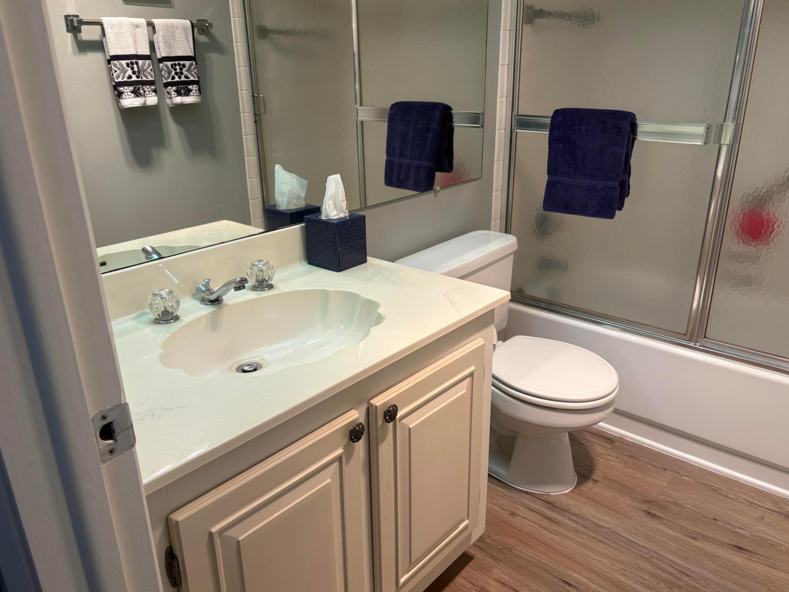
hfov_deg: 65.3
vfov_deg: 51.4
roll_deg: +1.5
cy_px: 295
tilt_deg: -20.8
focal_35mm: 27
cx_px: 399
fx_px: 615
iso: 64
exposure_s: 1/120
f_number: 1.6
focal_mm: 5.96
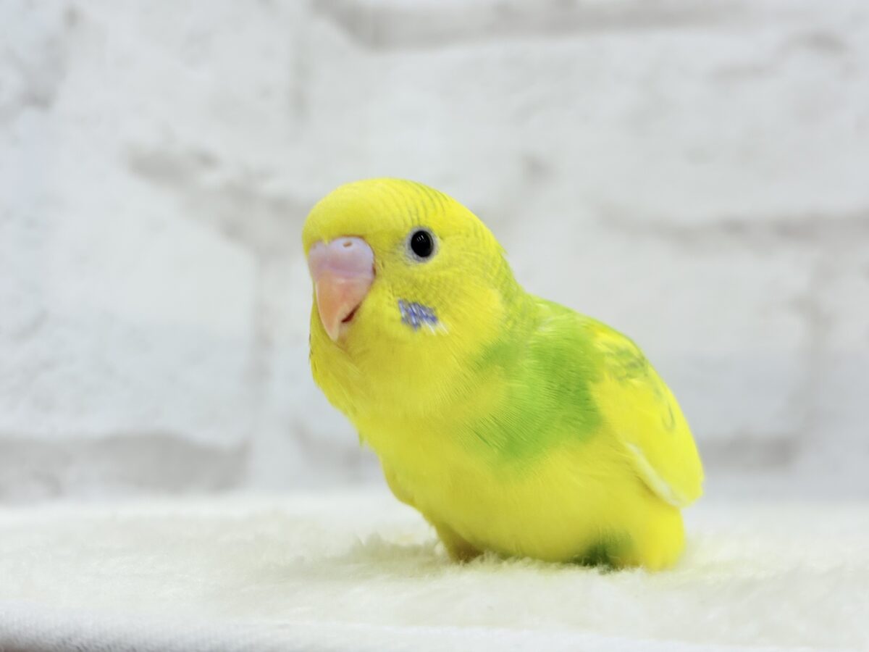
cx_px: 434
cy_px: 326
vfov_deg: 28.0
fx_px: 1305
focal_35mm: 52
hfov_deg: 36.8
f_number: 1.6
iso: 50
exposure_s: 1/100
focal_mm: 5.96
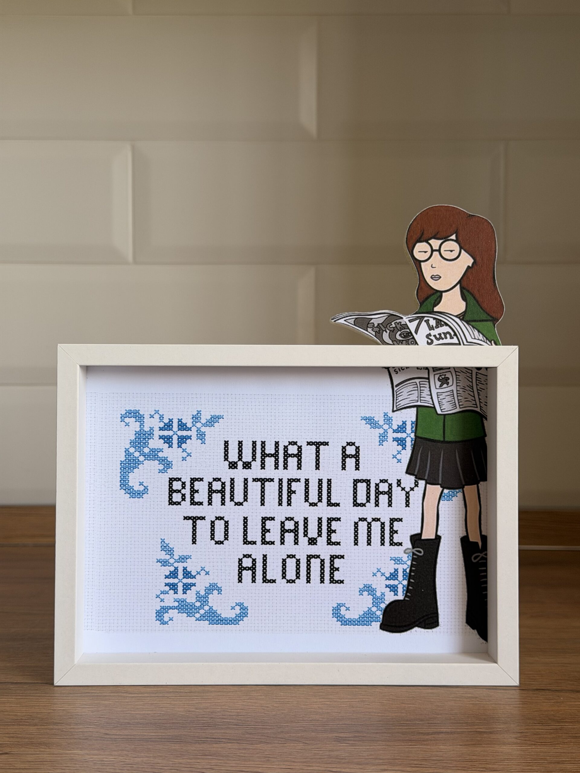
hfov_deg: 30.3
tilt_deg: -1.2
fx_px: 1072
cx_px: 290
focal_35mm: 48
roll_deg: -0.6
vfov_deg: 39.7
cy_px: 386
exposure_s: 1/142
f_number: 1.78
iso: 50
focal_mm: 6.76
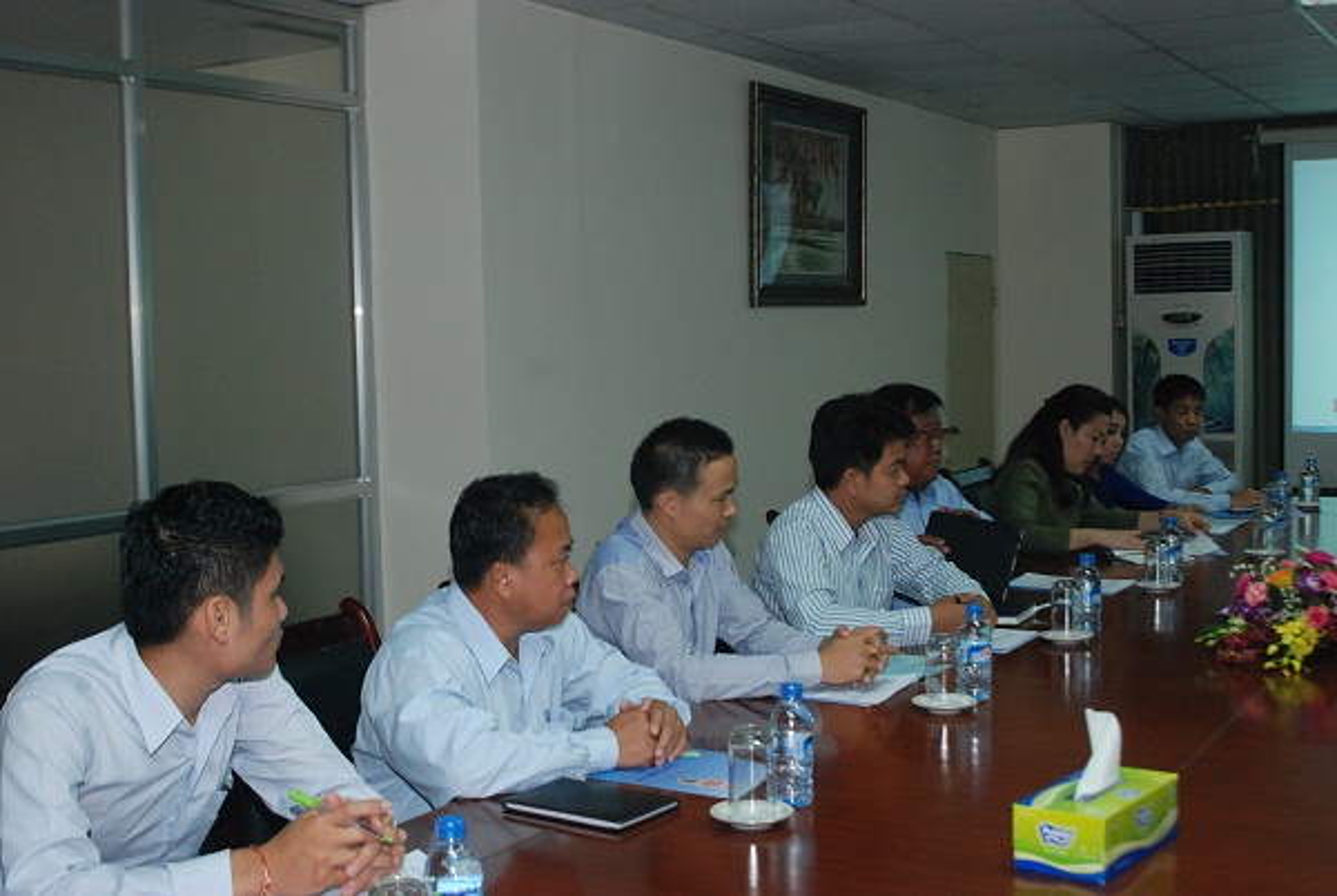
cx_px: 668
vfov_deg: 32.0
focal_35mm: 42
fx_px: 1562
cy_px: 448
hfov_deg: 46.3
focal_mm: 28
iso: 1000
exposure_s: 1/80
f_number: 5
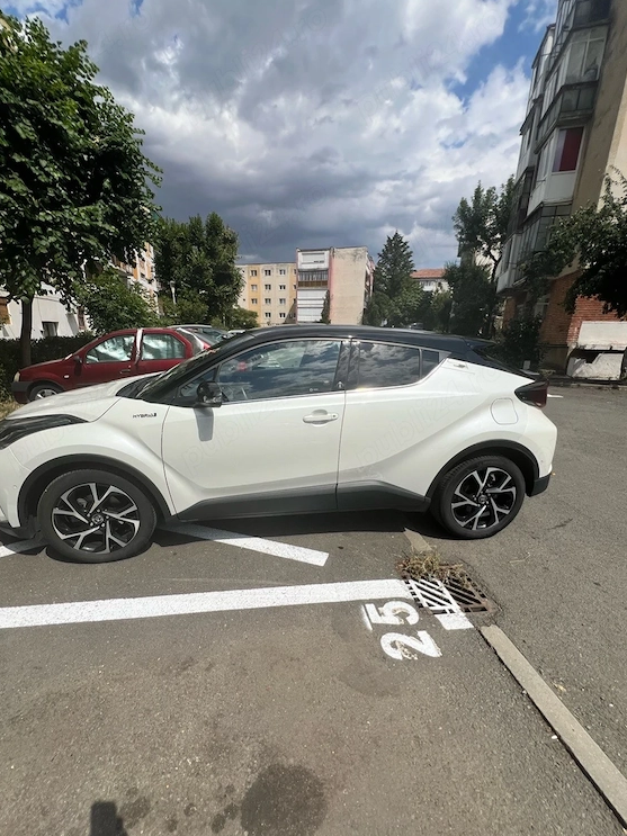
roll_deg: -1.7
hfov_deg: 85.6
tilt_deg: -16.0
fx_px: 338
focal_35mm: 14
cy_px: 441
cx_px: 298
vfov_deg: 102.0
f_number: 1.8
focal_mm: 1.57
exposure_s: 1/3650
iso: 32
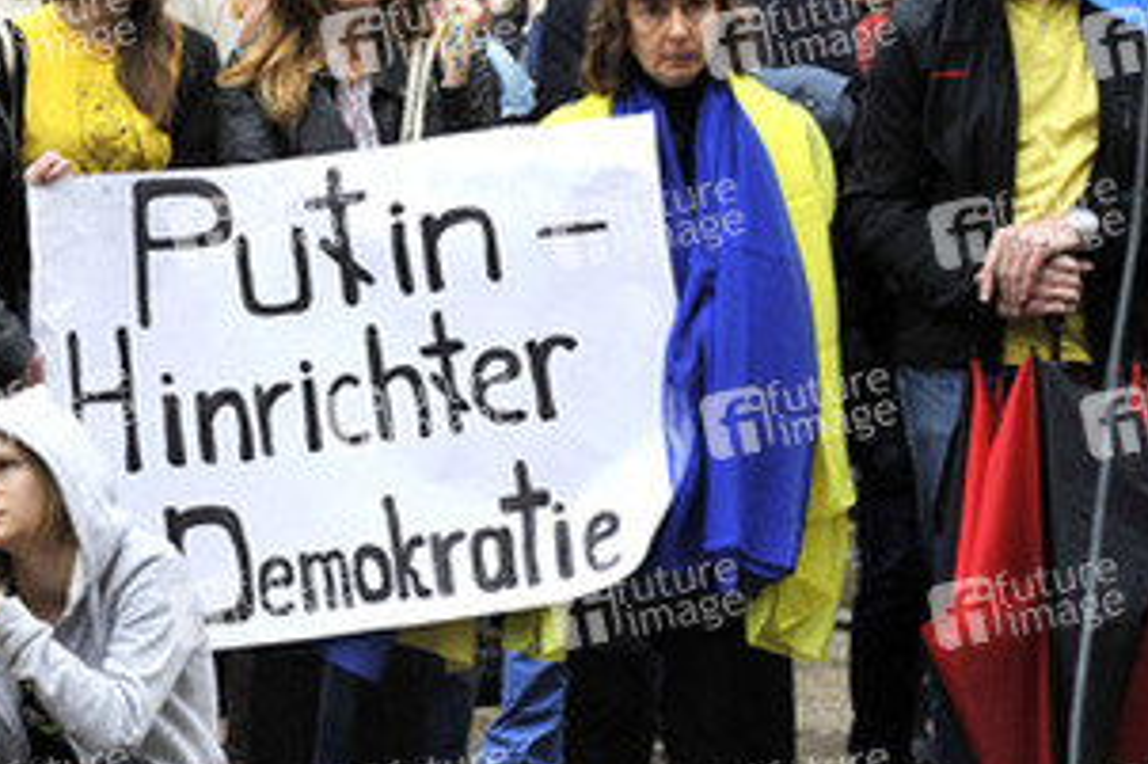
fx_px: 5705
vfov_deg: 7.7
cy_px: 319
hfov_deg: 11.5
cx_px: 316
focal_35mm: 179
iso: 640
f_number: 5
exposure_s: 1/1250
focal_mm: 120
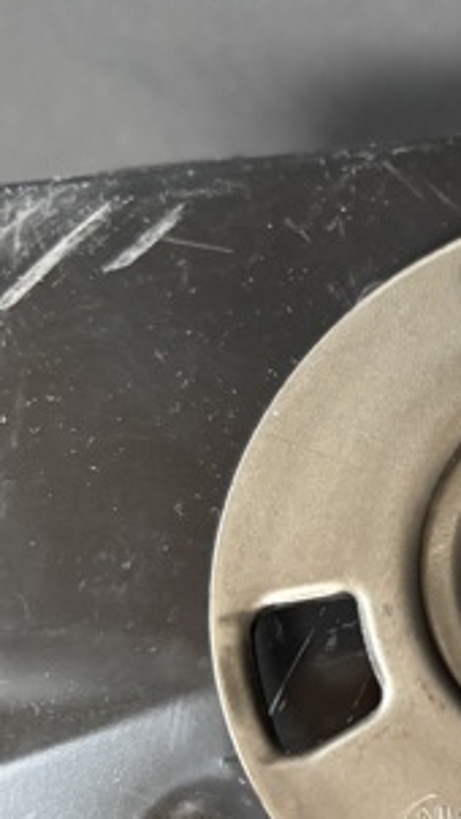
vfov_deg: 34.7
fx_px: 1303
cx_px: 651
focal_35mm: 60
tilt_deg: -50.3
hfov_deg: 18.3
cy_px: 526
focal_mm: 5.96
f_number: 1.6
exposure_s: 1/34
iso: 640
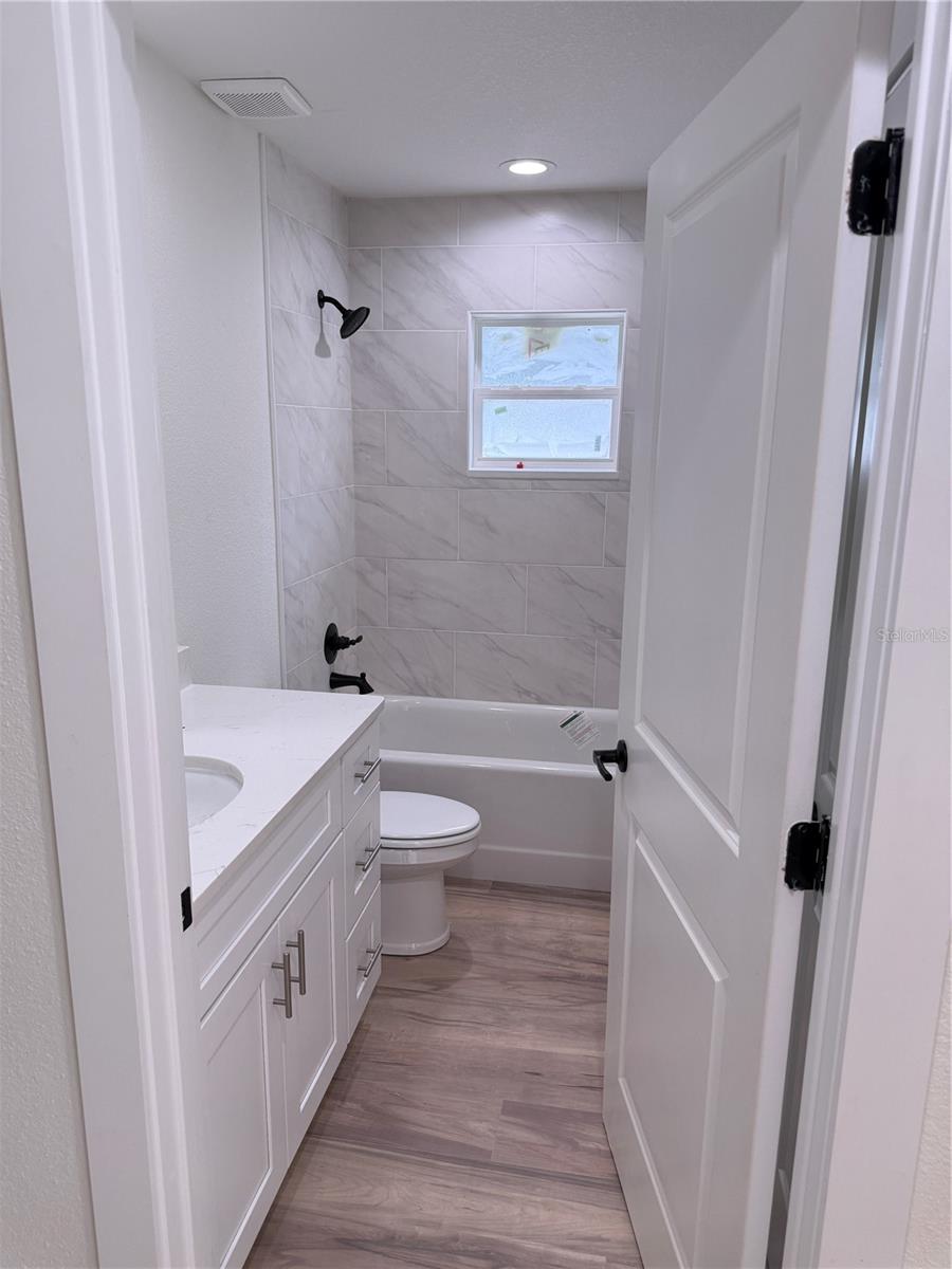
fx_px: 880
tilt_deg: -12.5
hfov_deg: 56.8
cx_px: 476
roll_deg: -1.9
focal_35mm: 24
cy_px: 634
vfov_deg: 71.6
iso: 200
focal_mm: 6.76
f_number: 1.78
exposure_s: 1/193
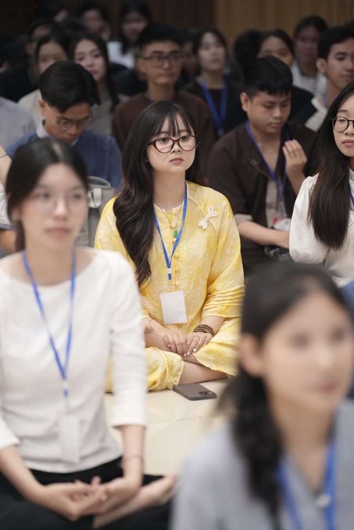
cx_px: 177
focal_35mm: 150
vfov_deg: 13.7
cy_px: 265
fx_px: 2212
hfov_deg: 9.1
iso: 4000
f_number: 2.8
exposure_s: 1/200
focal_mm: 150
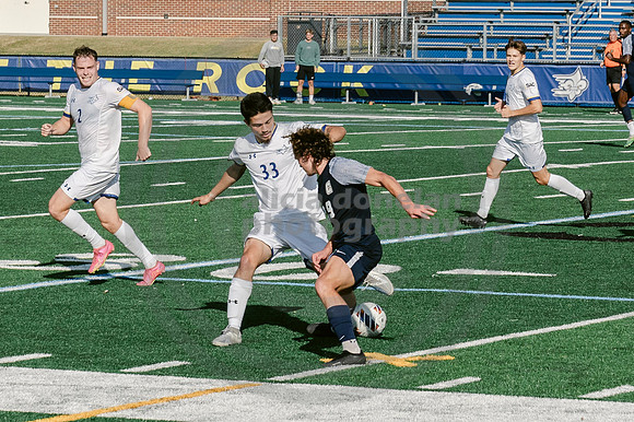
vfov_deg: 6.4
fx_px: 3750
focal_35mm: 213
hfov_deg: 9.7
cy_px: 221
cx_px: 415
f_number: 5.6
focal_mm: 70
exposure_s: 1/4000
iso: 640
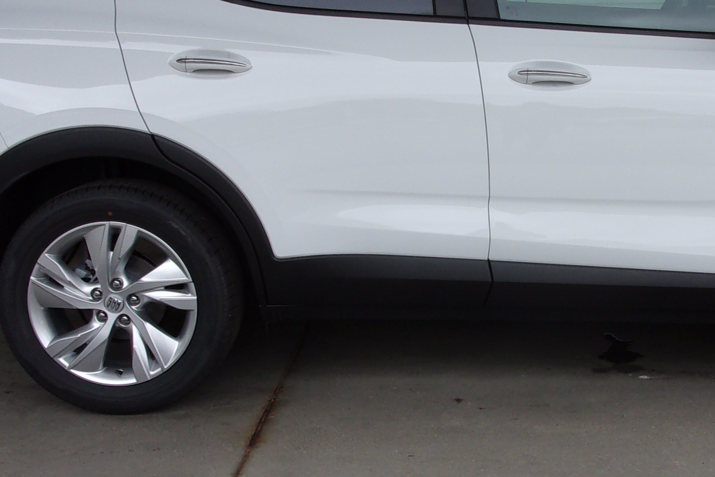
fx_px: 1271
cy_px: 246
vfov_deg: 21.2
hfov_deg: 31.0
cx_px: 511
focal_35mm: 64
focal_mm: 5.1
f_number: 3.9
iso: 80
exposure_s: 1/140
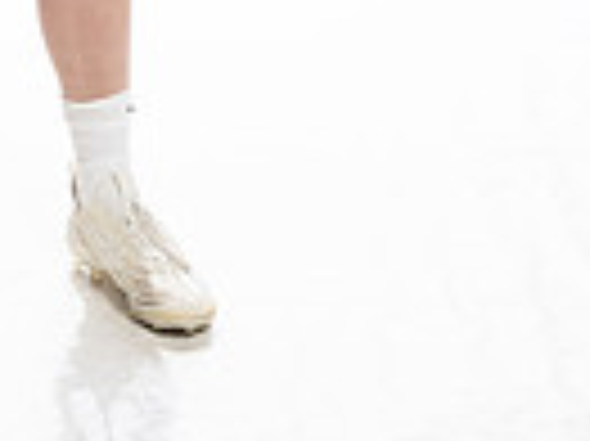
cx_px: 9
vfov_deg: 8.4
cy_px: -518
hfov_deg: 11.9
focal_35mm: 165
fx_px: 2810
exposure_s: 1/250
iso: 800
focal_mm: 50
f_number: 8
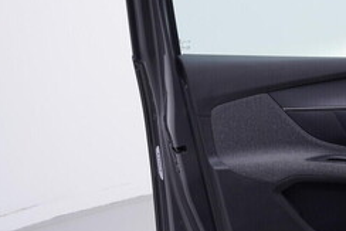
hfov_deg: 24.4
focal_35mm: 81
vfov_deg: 16.9
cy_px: 138
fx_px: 779
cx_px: 306
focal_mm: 24
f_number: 3.5
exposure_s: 1/60
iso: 125
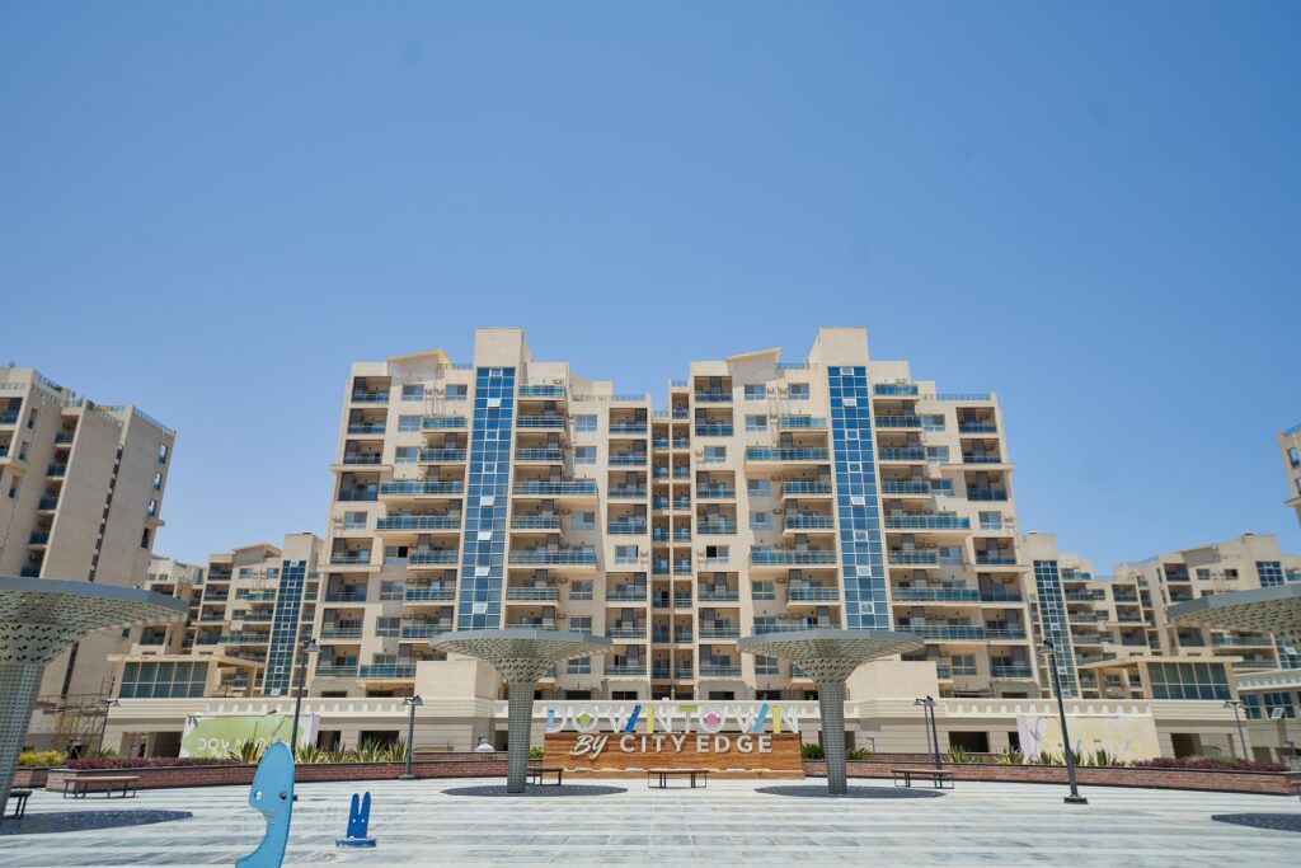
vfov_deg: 53.1
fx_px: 867
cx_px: 650
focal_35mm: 24
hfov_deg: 73.7
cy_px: 434
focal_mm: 24
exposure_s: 1/500
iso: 64
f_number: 5
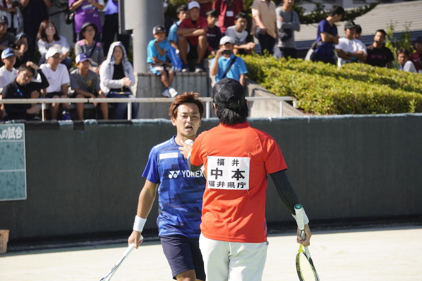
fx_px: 1741
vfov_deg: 9.2
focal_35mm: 148
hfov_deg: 13.8
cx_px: 211
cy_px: 140
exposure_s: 1/4000
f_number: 5.6
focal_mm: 99
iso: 1250
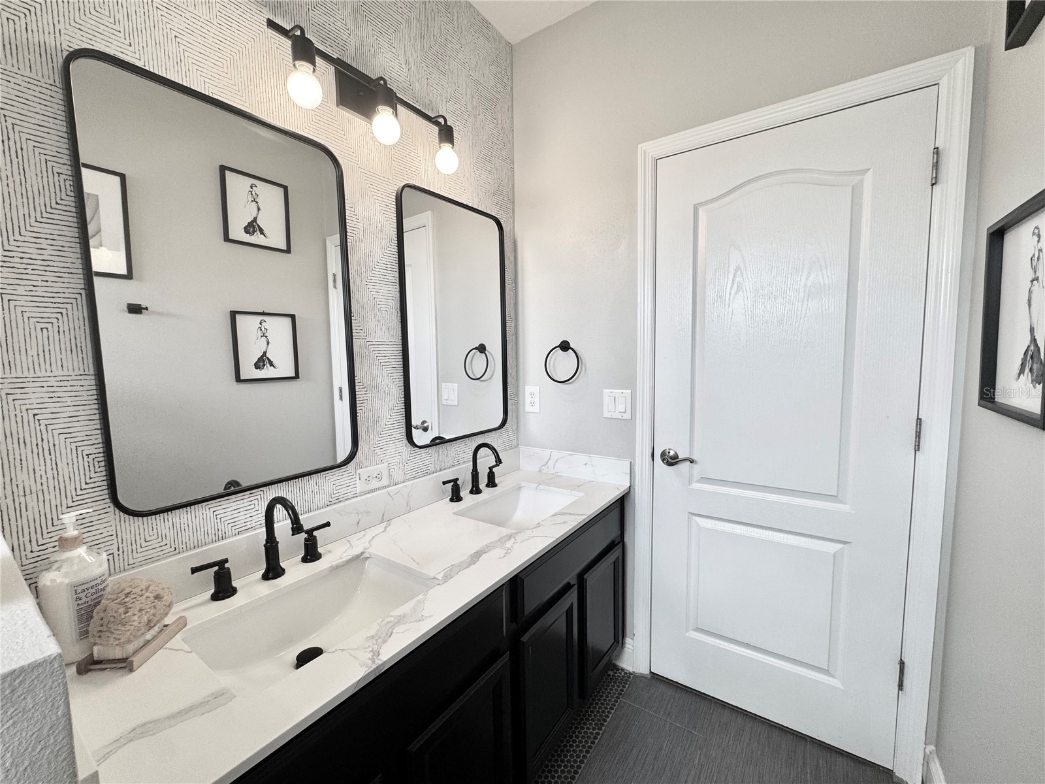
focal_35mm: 14
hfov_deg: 102.1
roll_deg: +0.7
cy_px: 392
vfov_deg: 85.7
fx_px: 423
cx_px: 522
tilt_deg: -5.2
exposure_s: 1/120
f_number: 2.2
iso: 100
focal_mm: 2.22
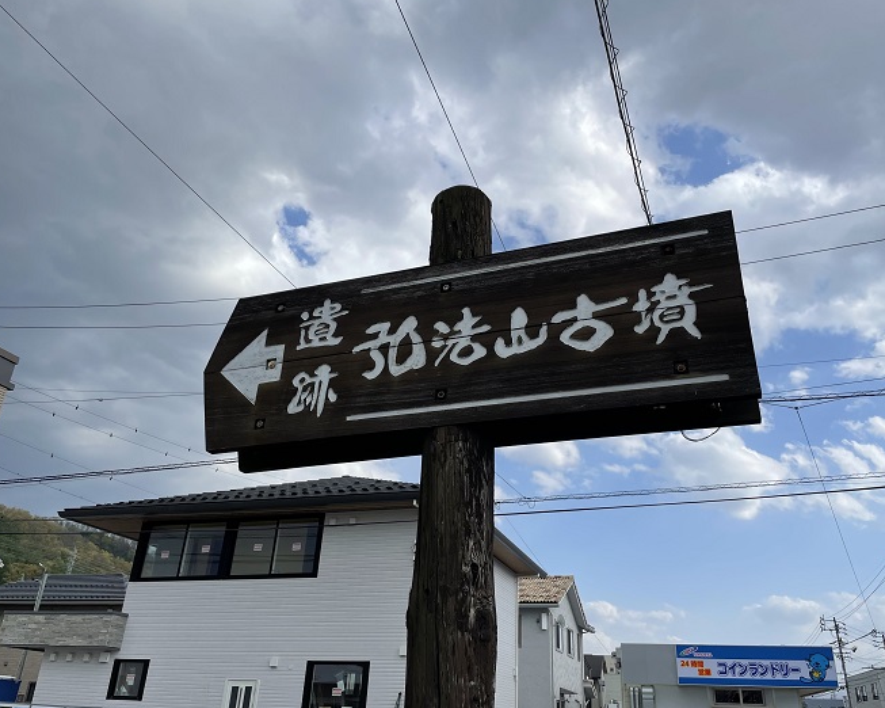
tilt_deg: +27.3
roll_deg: -2.8
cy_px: 347
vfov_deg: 51.5
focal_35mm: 28
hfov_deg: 62.2
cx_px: 473
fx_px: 733
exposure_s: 1/4000
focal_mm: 4.2
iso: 32
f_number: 1.6
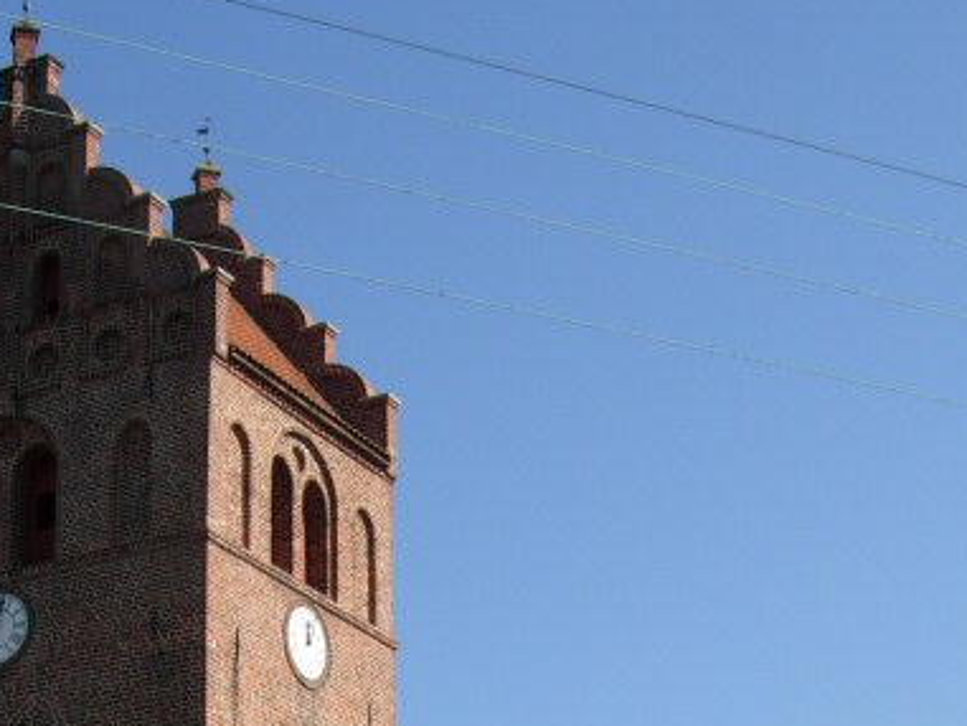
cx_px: 434
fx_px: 2375
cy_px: 768
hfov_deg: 23.0
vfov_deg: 16.9
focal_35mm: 85
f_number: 6.1
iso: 50
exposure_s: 1/313
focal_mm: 7.5
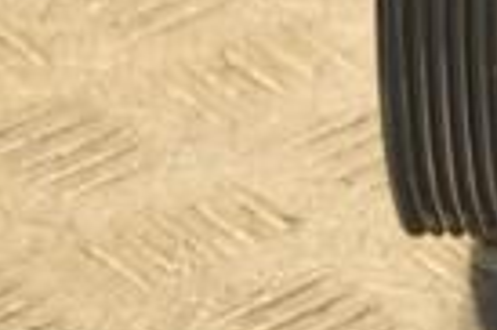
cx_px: 1023
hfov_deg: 5.0
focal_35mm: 408
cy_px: -109
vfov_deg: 3.4
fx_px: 5626
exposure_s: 1/125
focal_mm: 62
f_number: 5.3
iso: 800
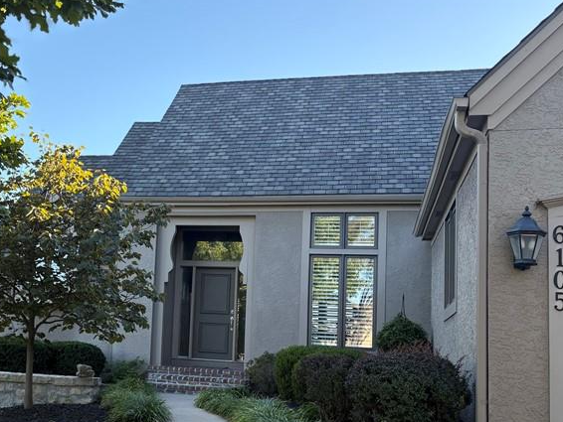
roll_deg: -3.8
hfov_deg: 39.4
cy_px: 257
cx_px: 144
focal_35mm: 47
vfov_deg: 30.8
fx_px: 765
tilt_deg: +6.3
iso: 64
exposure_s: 1/747
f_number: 1.6
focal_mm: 5.96
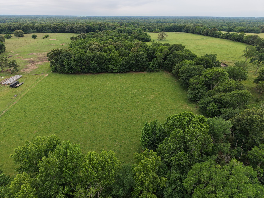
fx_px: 183
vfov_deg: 56.8
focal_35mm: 24
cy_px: 99
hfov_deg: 71.6
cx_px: 132
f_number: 1.8
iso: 280
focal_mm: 8.67
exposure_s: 1/1000
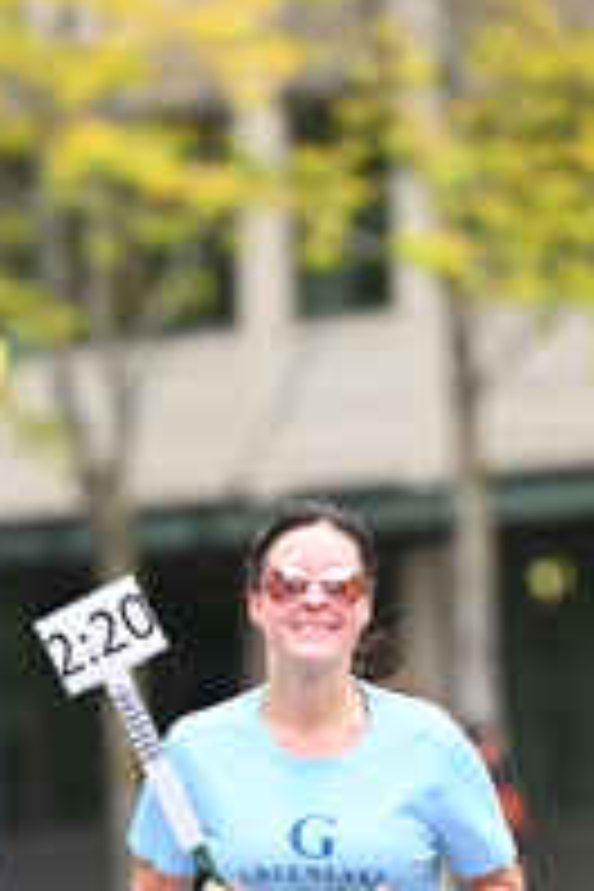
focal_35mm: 472
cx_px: 196
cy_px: 832
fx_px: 11681
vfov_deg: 4.4
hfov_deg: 2.9
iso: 640
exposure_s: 1/1600
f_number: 2.8
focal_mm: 170
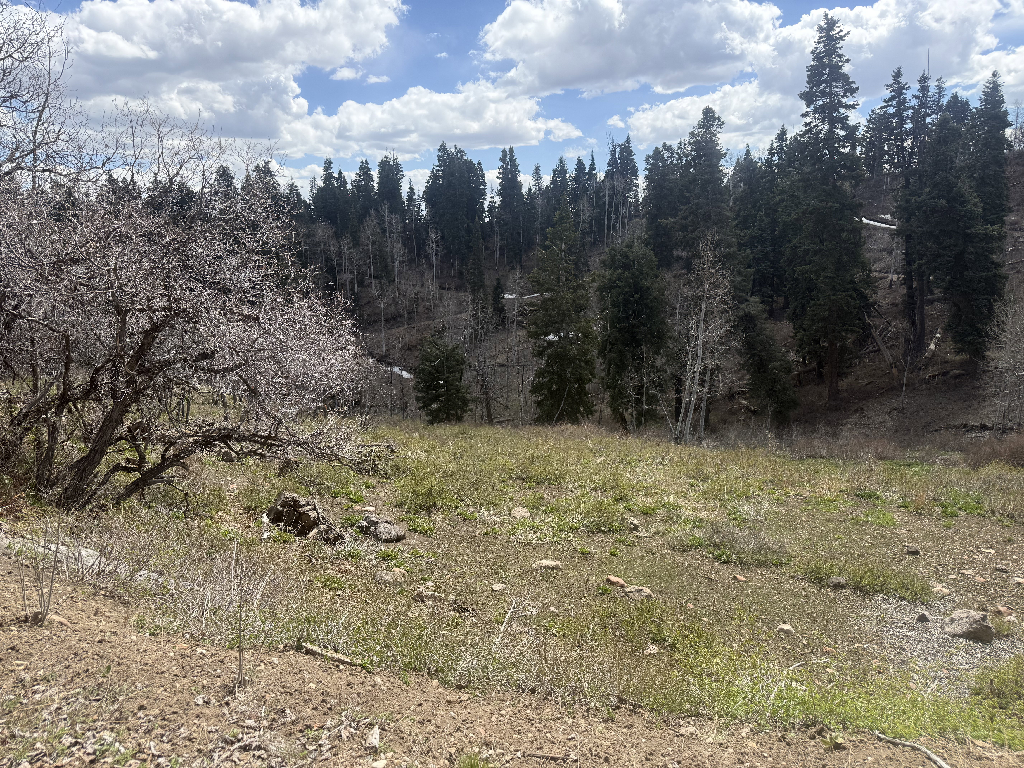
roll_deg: +0.9
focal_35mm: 24
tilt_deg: -11.1
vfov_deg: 56.8
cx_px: 512
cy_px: 384
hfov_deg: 71.6
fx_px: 710
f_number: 1.78
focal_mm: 6.76
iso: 100
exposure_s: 1/3279
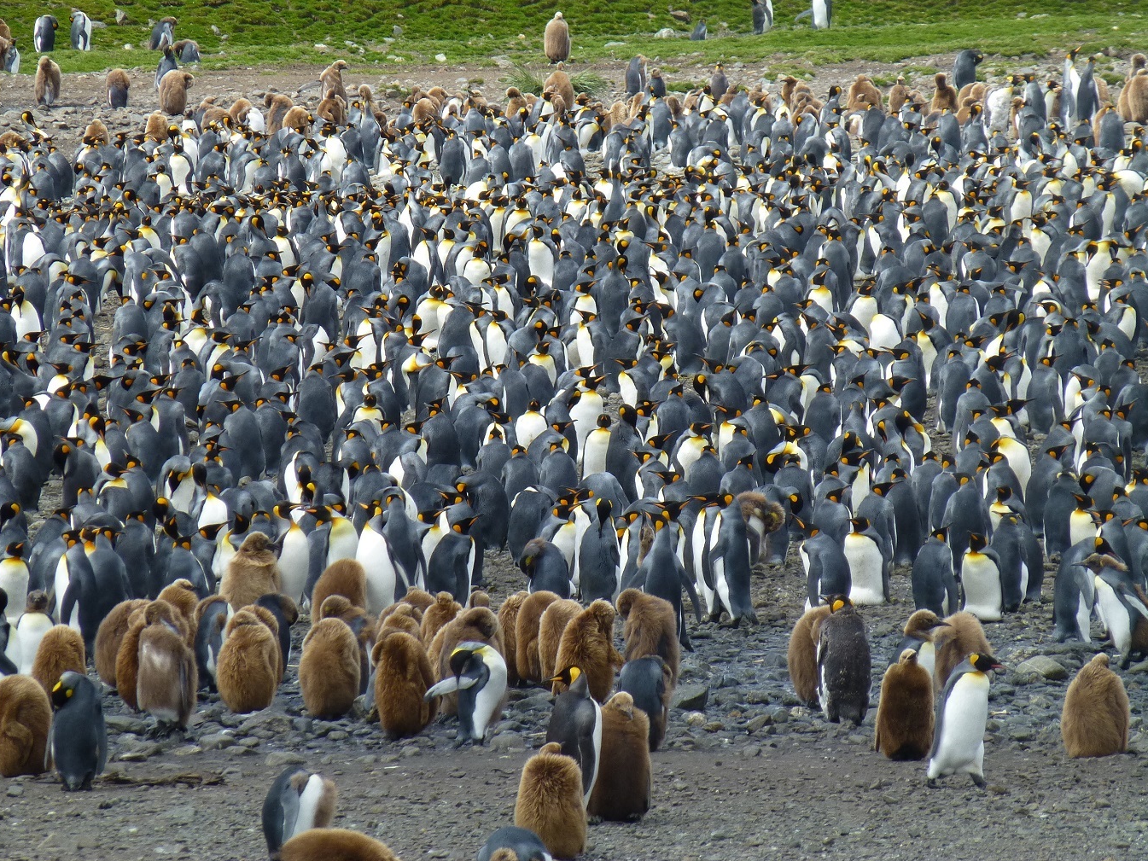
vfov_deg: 3.5
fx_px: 14195
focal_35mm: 428
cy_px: 411
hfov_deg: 4.6
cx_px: 564
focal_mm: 73.1
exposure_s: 1/250
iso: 100
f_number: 6
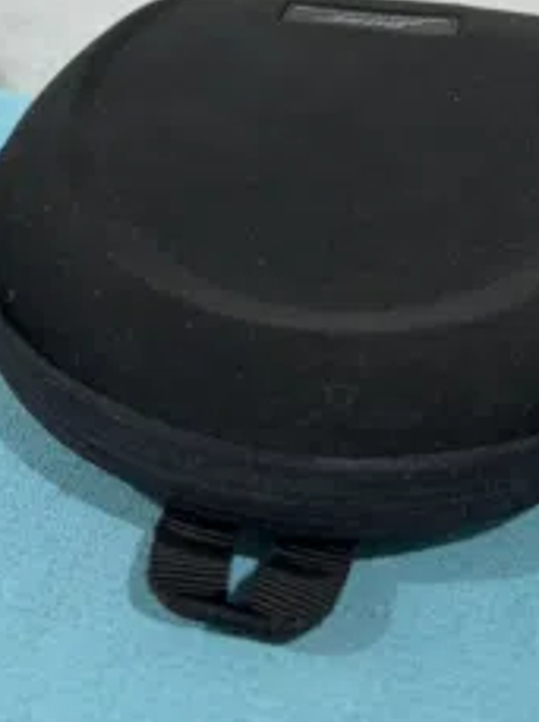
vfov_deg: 43.4
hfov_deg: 34.2
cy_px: 177
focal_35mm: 42
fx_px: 874
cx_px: 303
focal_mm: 6.86
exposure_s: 1/60
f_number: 1.78
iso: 250
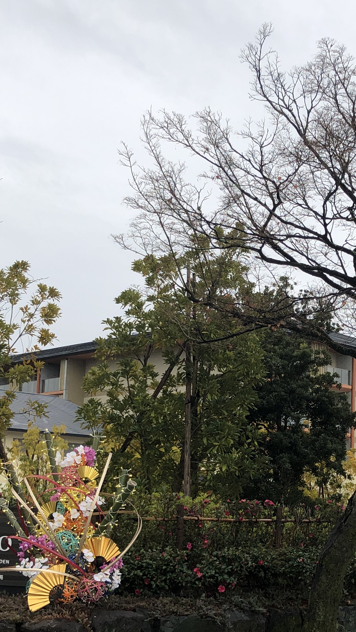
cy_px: 398
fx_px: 990
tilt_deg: +8.3
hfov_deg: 20.0
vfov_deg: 35.2
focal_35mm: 59
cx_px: 310
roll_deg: -0.3
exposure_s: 1/414
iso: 20
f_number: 1.8
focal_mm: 3.99
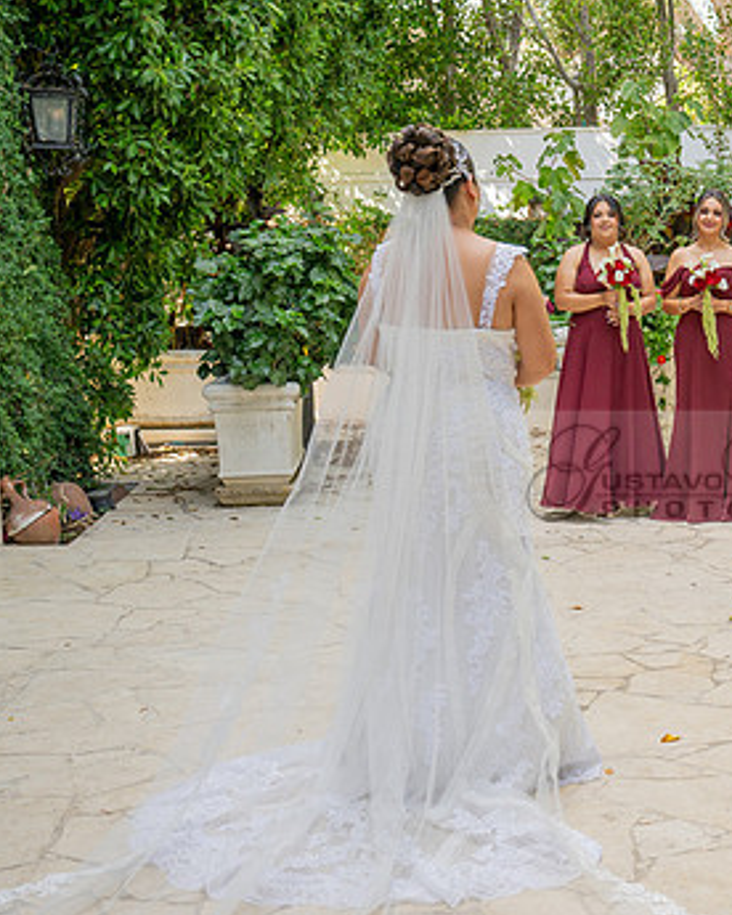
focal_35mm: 60
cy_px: 473
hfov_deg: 24.2
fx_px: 1625
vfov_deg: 31.4
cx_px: 735
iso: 400
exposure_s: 1/500
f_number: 4
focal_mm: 38
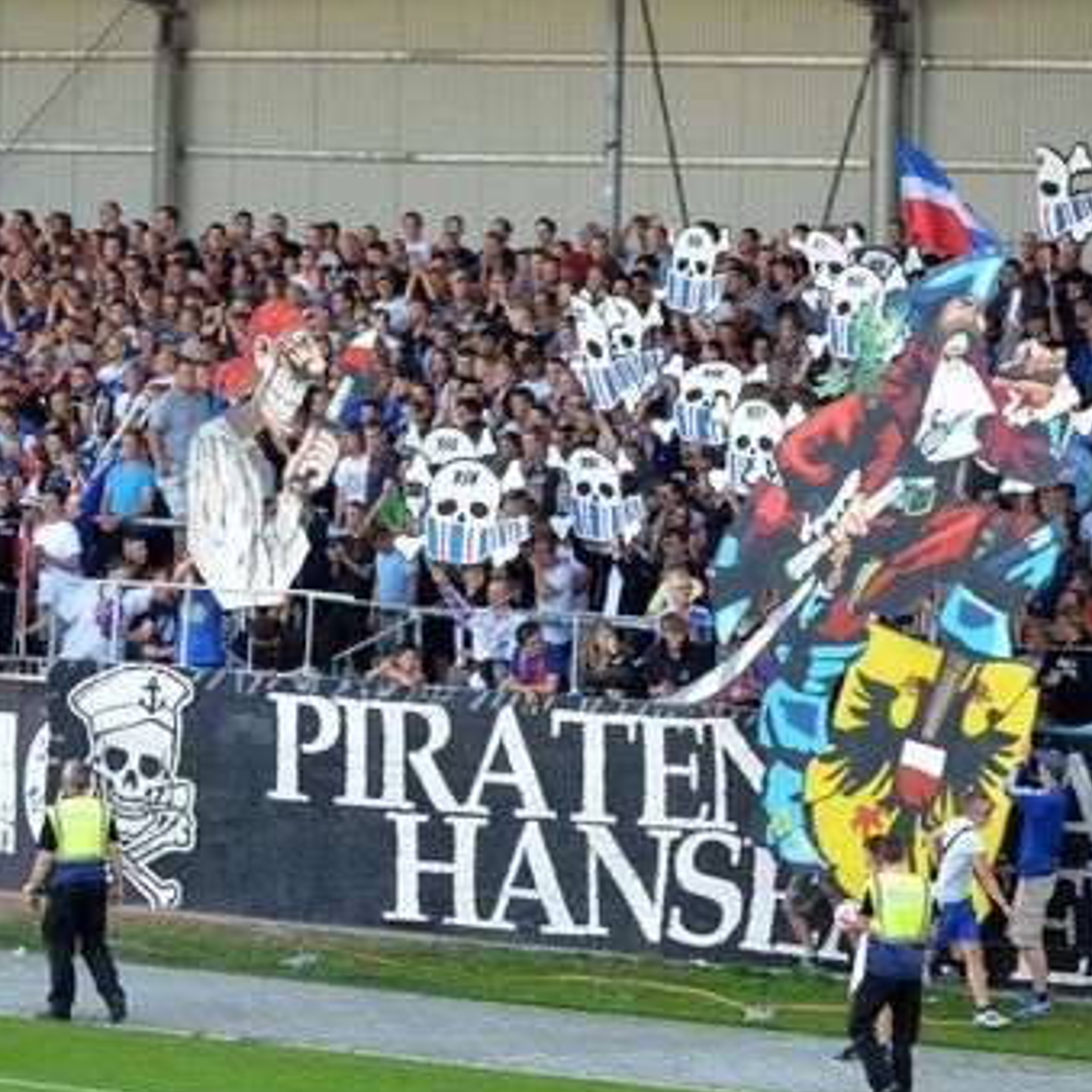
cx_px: 886
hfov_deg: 11.6
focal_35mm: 150
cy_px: 532
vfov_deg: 11.6
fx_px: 5354
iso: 800
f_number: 3.2
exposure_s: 1/800
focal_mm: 70
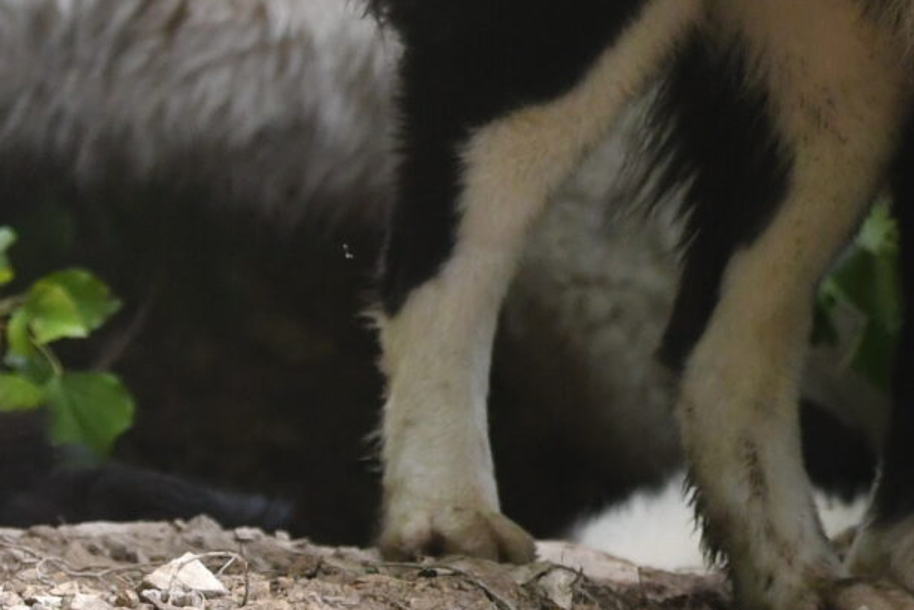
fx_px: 12700
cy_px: -233
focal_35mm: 500
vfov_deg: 2.7
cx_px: 1465
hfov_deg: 4.1
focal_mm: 80
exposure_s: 1/1000
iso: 1250
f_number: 4
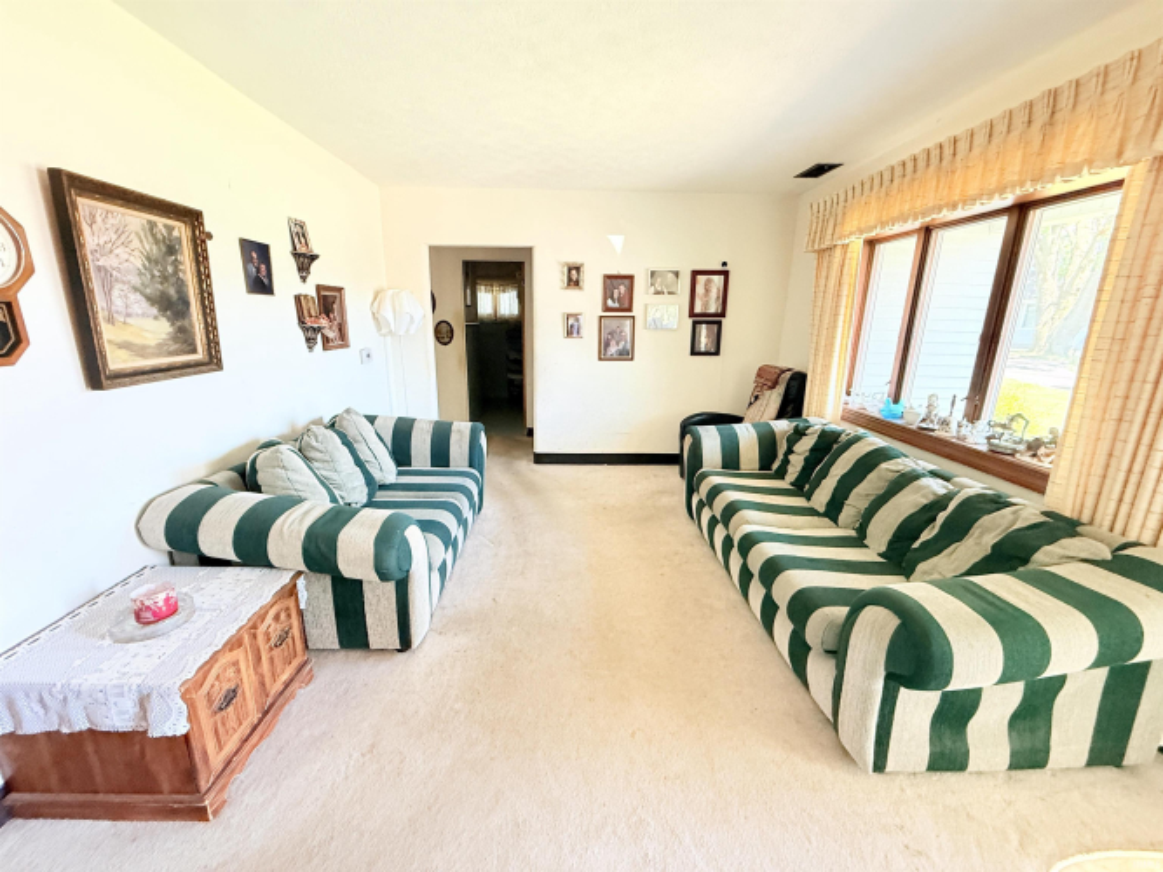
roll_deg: -0.5
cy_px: 436
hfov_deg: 102.1
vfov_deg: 85.7
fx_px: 470
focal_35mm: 14
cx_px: 582
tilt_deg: -13.8
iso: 500
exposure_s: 1/60
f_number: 2.2
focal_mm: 2.22
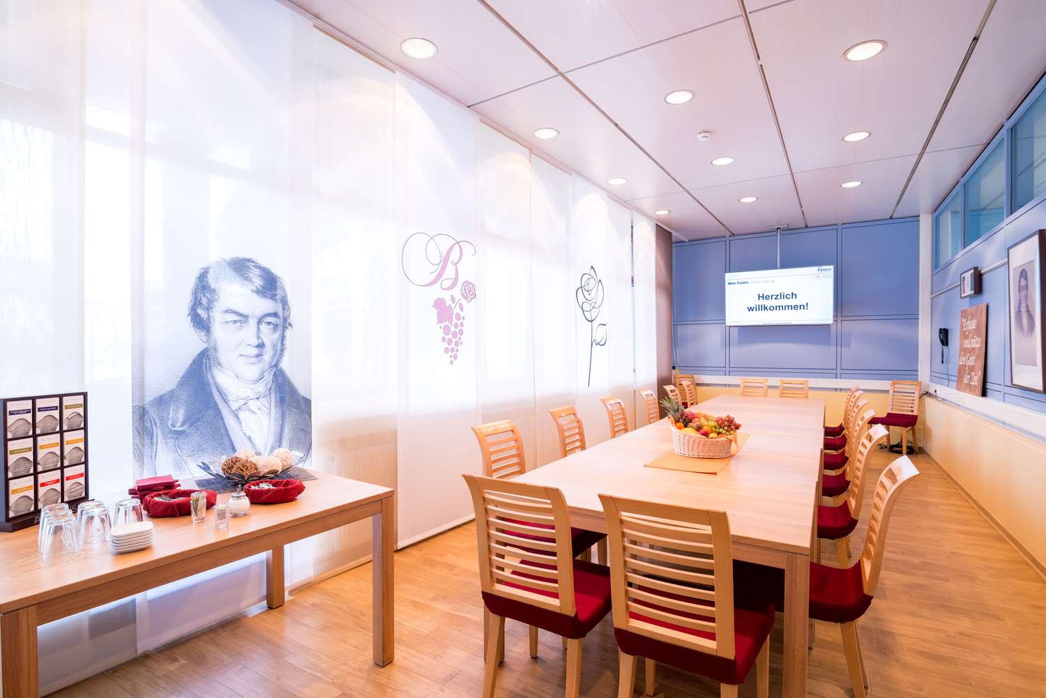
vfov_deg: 73.8
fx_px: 465
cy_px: 349
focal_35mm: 16
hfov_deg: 96.7
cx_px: 523
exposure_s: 1/1.25
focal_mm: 16
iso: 100
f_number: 10
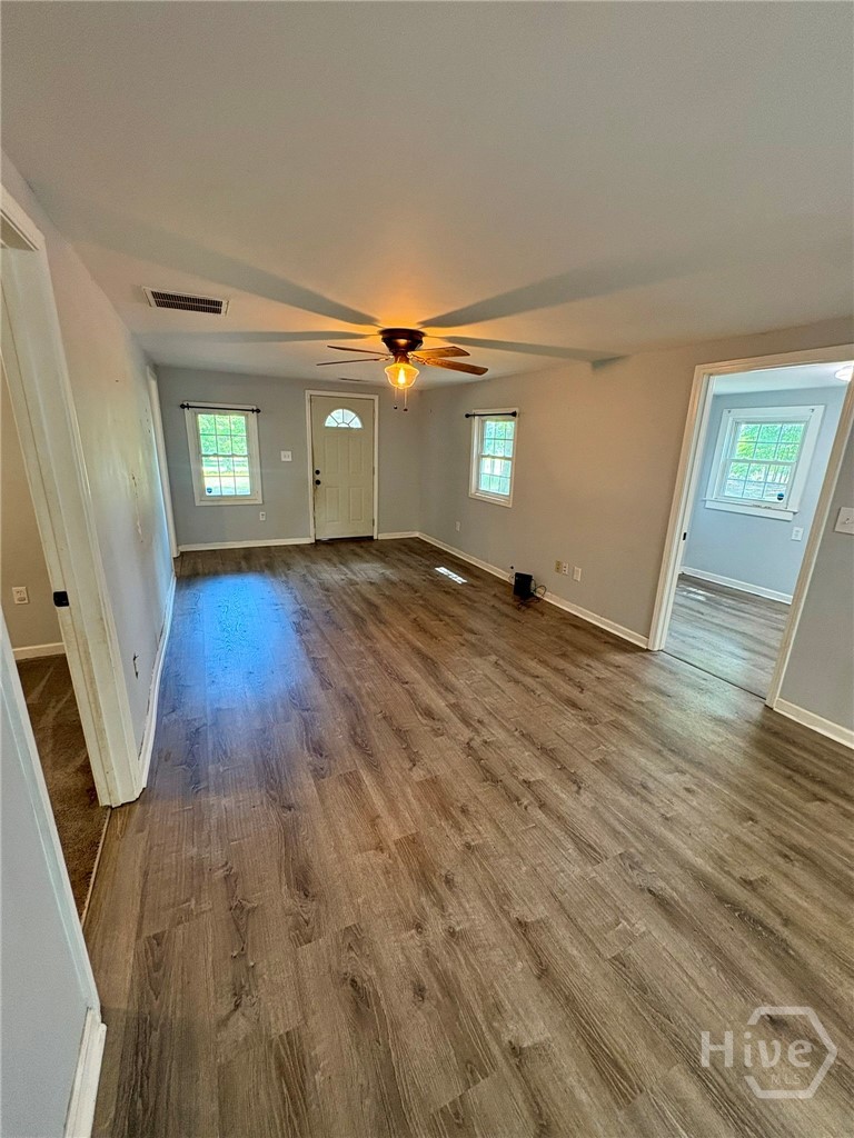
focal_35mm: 14
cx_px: 427
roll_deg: -2.4
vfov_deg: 102.1
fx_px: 461
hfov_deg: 85.7
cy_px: 569
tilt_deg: -14.4
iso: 320
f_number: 2.2
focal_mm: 2.22
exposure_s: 1/60
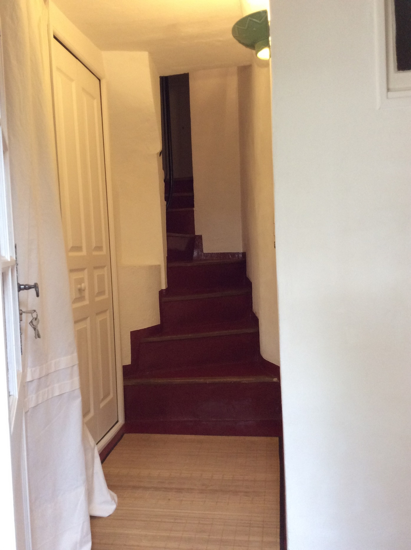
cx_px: 206
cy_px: 275
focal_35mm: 32
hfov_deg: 44.1
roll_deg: +1.3
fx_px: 508
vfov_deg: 56.9
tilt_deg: -2.1
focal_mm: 3.3
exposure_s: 1/25
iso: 100
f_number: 2.4
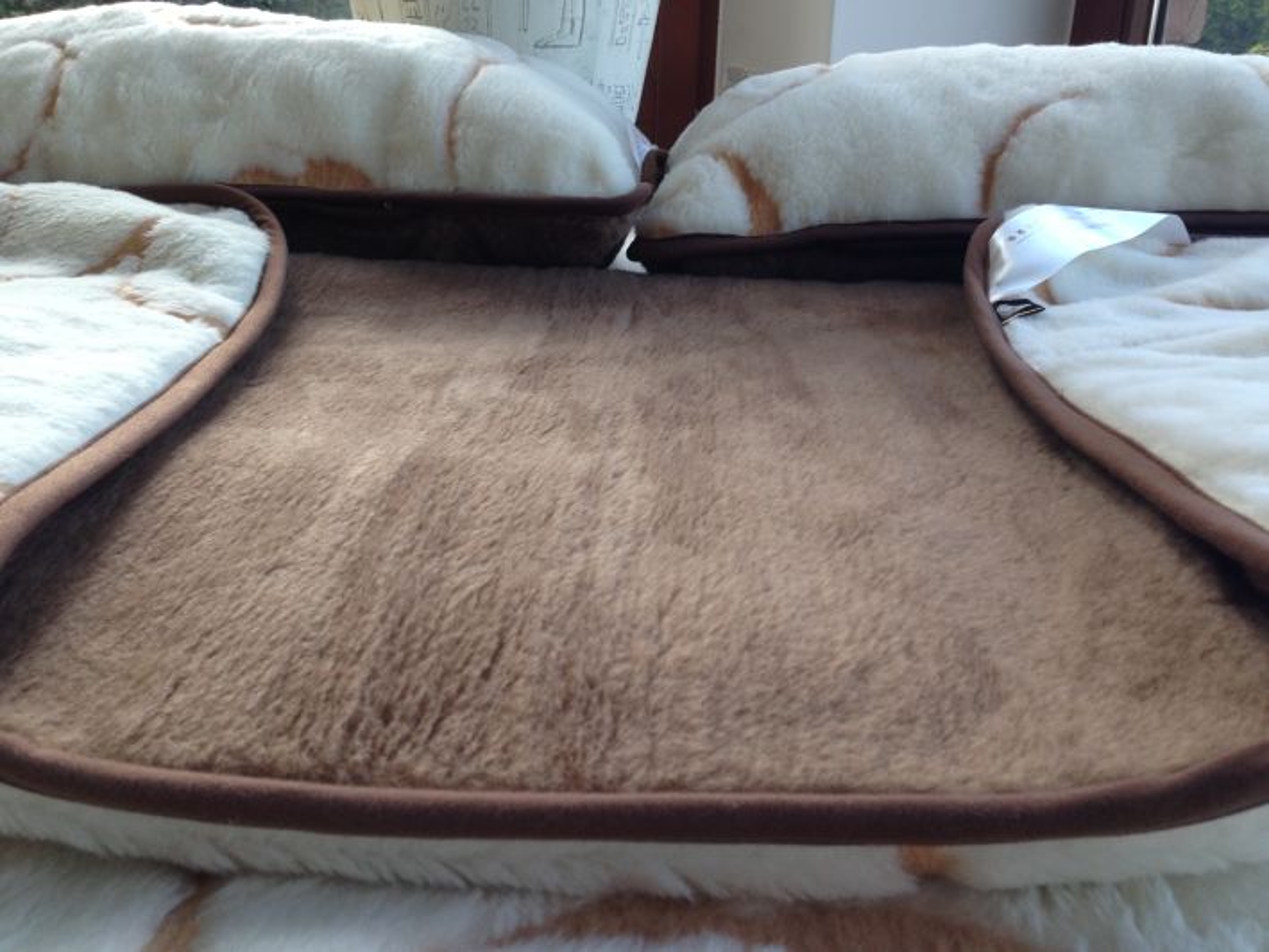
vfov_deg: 43.0
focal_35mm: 33
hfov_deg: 55.3
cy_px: 476
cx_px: 634
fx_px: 1210
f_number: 2.4
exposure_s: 1/126
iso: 50
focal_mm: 4.13
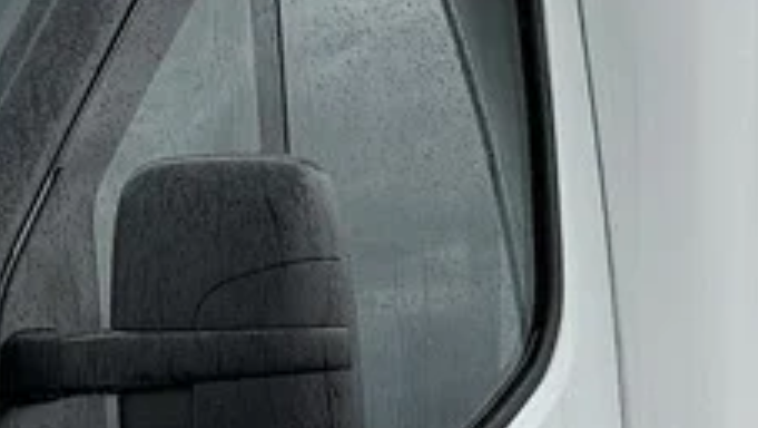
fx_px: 3700
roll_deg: -0.5
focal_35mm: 184
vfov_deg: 6.5
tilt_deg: -0.4
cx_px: 177
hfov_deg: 11.7
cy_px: 706
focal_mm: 6.76
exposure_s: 1/2000
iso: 80
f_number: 1.78
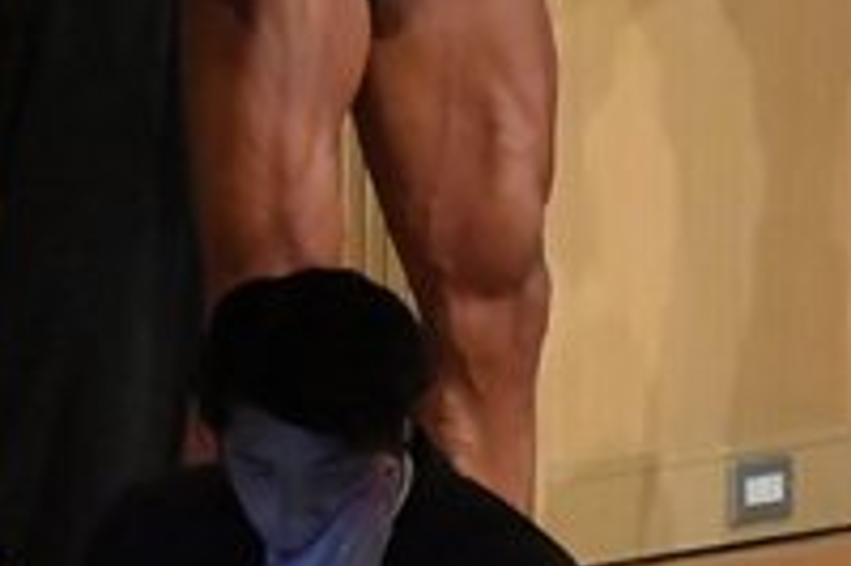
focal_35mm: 929
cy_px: 9
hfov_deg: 2.2
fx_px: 21942
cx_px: 113
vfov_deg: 1.5
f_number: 5.6
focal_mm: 160
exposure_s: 1/400
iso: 11400
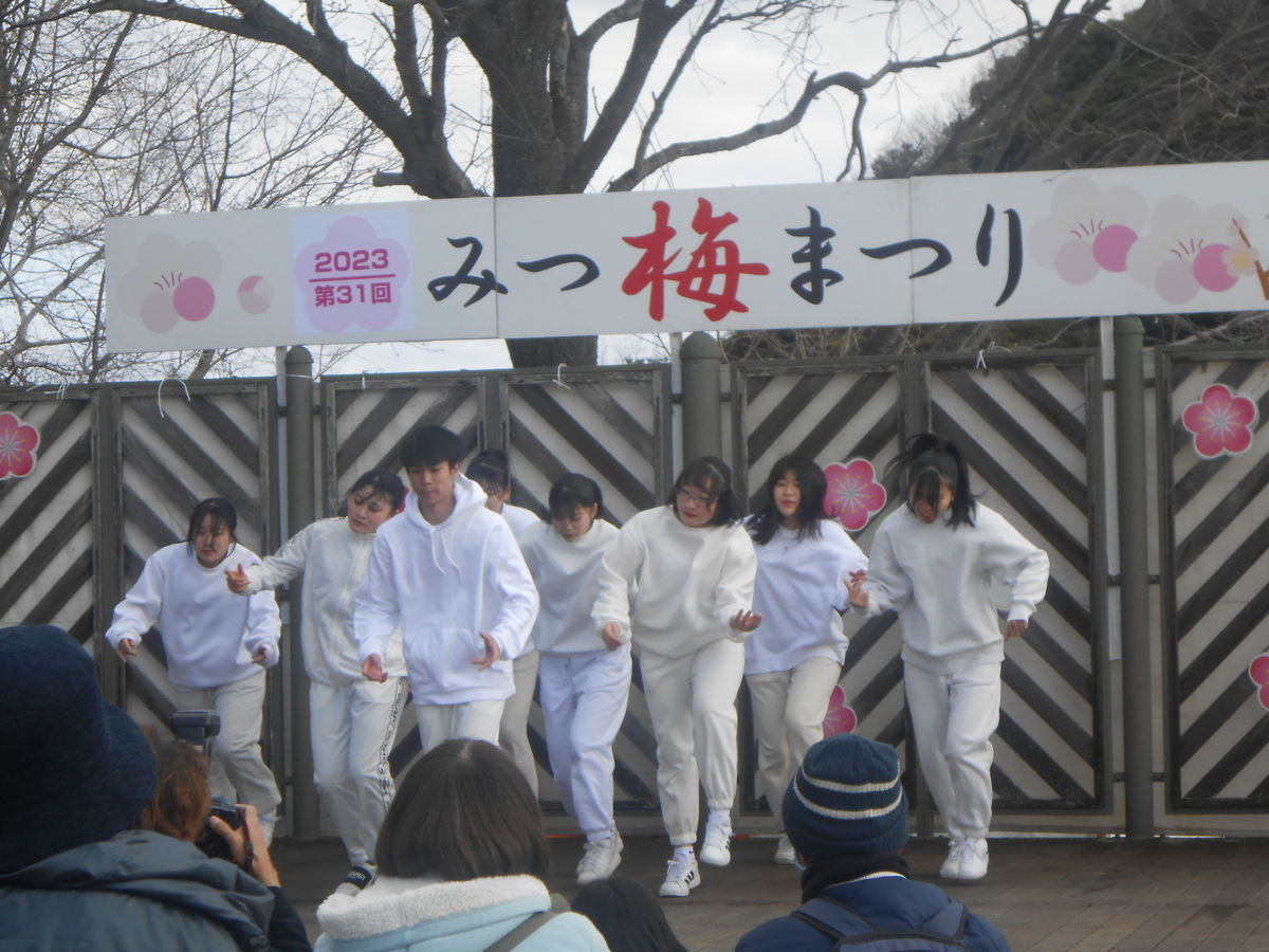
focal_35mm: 105
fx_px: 3849
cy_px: 476
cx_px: 634
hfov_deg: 18.7
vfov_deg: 14.1
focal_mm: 18.7
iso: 80
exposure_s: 1/250
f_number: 5
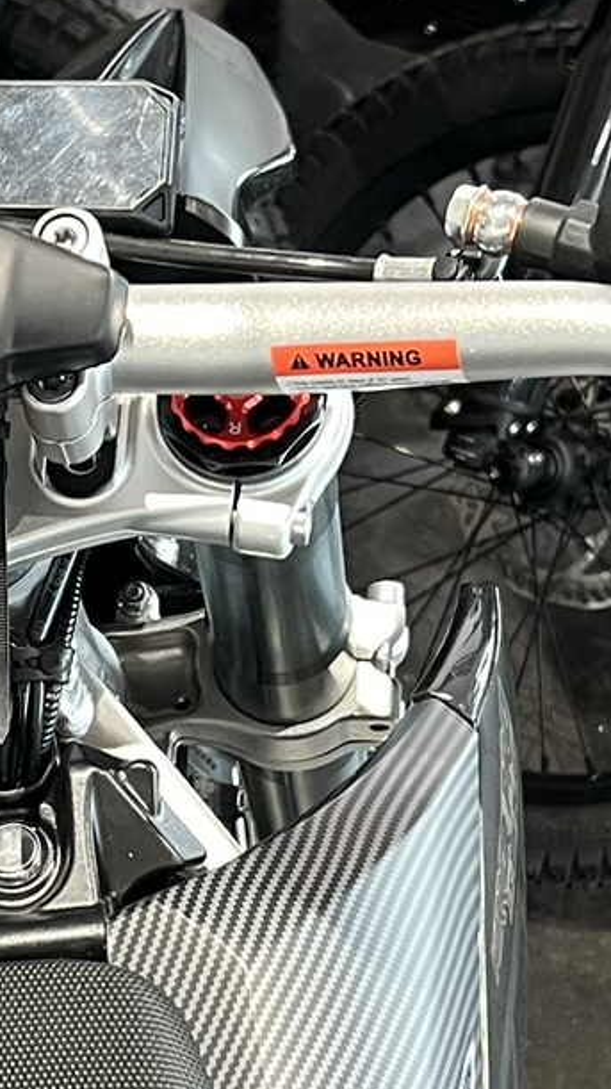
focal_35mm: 95
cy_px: 832
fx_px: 2740
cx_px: 14
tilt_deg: -50.0
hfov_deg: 12.6
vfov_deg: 22.2
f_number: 1.5
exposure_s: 1/60
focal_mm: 5.7
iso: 250
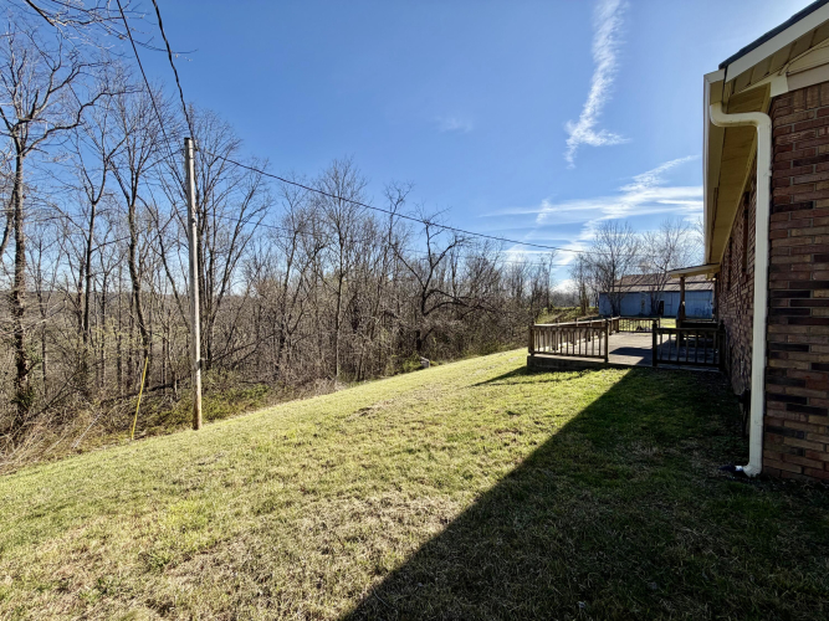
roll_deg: -0.8
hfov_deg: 102.1
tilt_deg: -0.6
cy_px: 310
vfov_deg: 85.7
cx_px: 414
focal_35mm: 14
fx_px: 335
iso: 25
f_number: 2.2
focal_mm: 2.22
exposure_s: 1/770
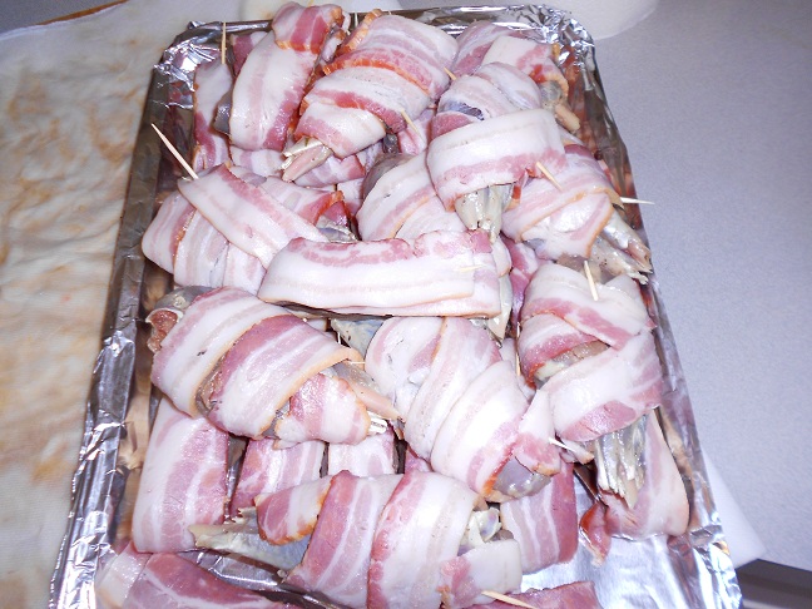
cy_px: 304
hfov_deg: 61.7
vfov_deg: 48.2
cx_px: 406
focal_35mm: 29
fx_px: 680
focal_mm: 5.1
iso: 80
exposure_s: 1/25
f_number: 3.4
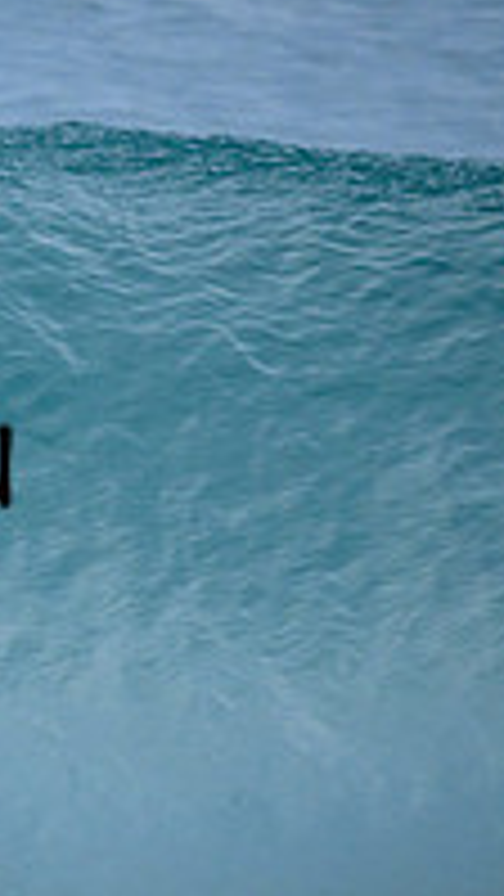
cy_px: 403
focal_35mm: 2447
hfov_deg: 0.5
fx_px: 58112
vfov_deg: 0.9
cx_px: -464
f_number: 6.3
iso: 1600
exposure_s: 1/2000
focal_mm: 800
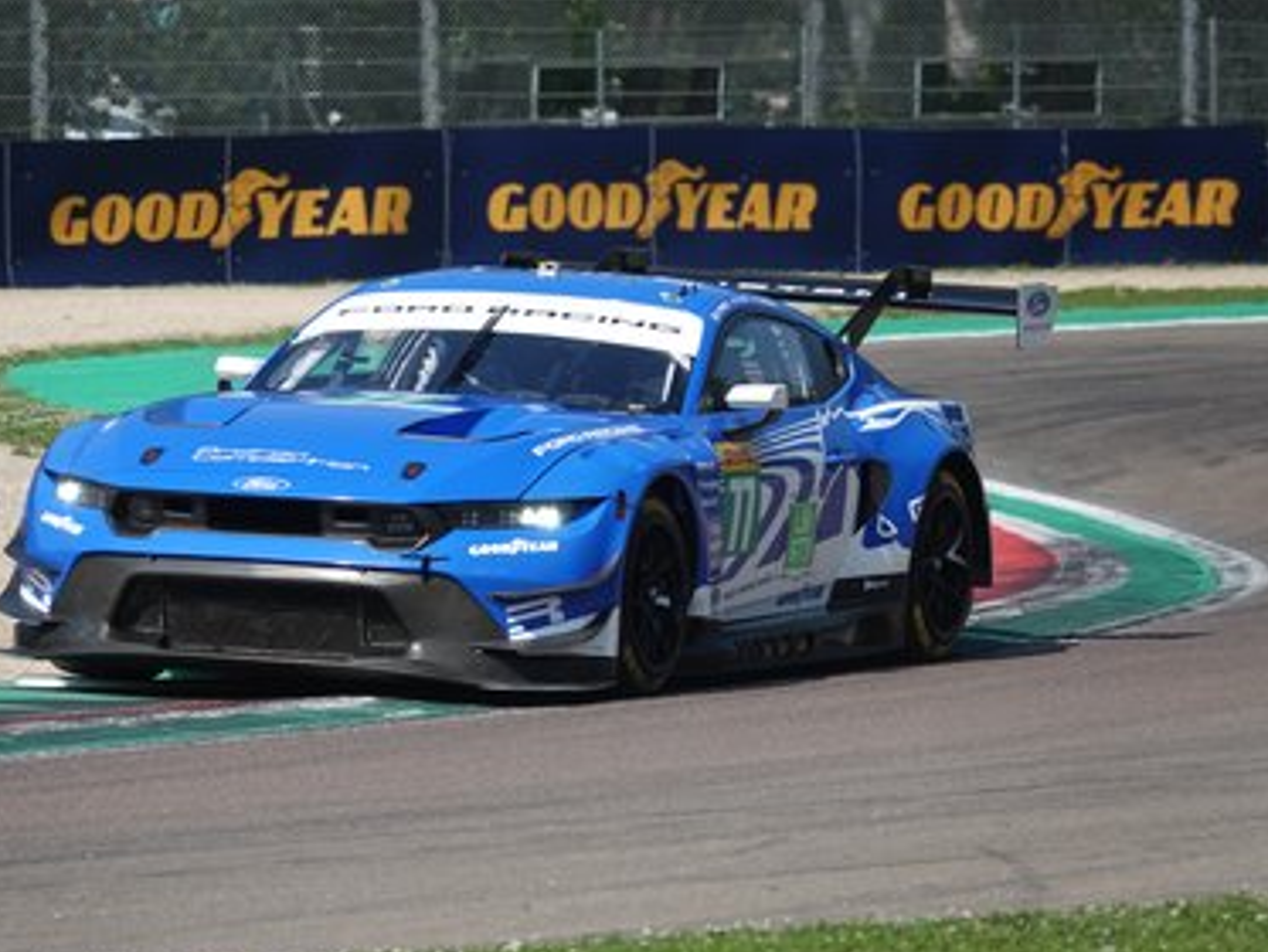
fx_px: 17002
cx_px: 520
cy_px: 503
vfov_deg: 3.2
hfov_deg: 4.3
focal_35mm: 464
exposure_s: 1/800
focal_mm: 146.76
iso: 100
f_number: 4.5
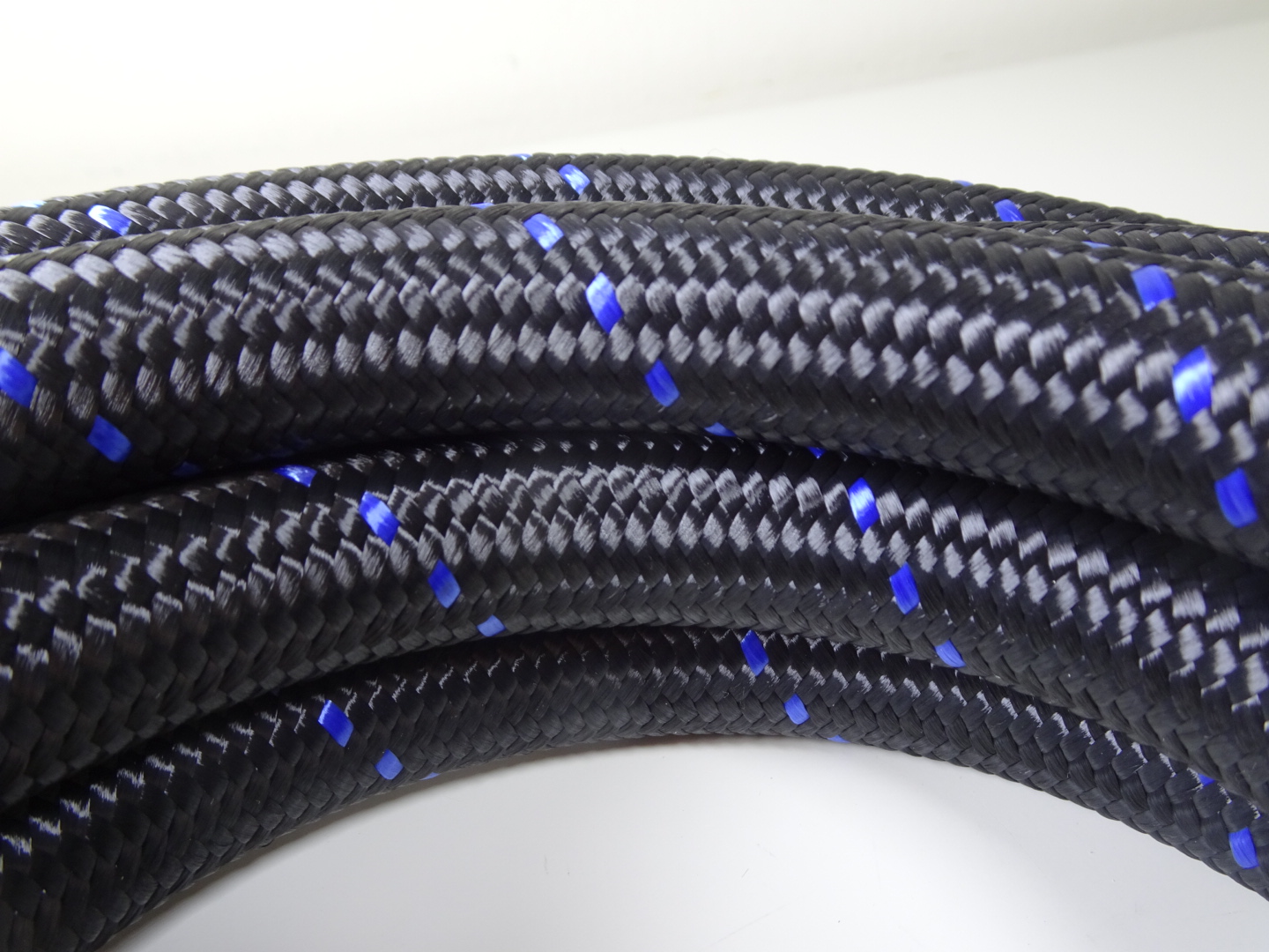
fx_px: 990
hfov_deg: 65.3
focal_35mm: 27
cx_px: 634
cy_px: 476
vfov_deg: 51.4
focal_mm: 4.6
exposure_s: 1/30
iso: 100
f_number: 3.5
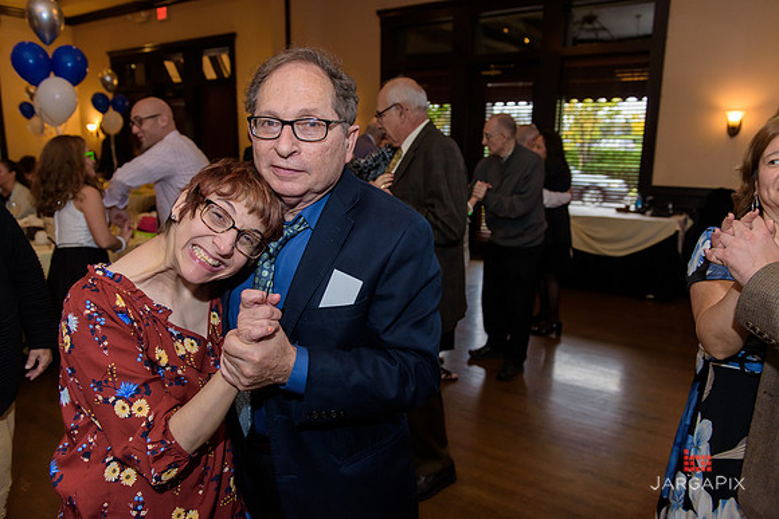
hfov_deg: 67.4
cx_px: 390
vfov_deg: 48.0
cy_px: 260
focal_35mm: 27
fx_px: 584
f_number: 3.2
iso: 1250
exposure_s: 1/125
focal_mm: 27
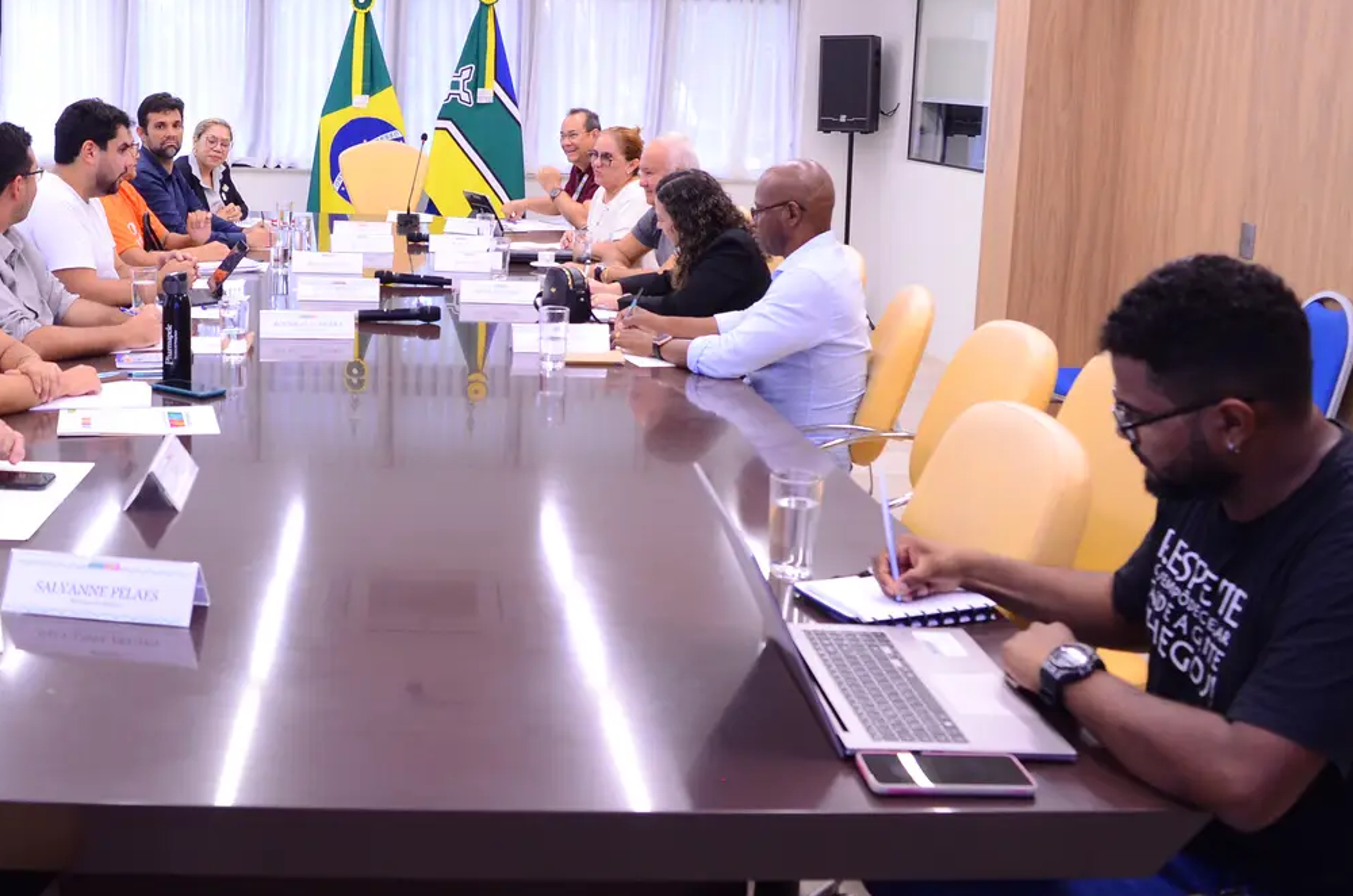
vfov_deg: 31.7
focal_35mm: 42
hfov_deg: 45.6
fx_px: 1575
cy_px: 373
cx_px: 430
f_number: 5.6
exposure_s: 1/80
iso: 1000
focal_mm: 20
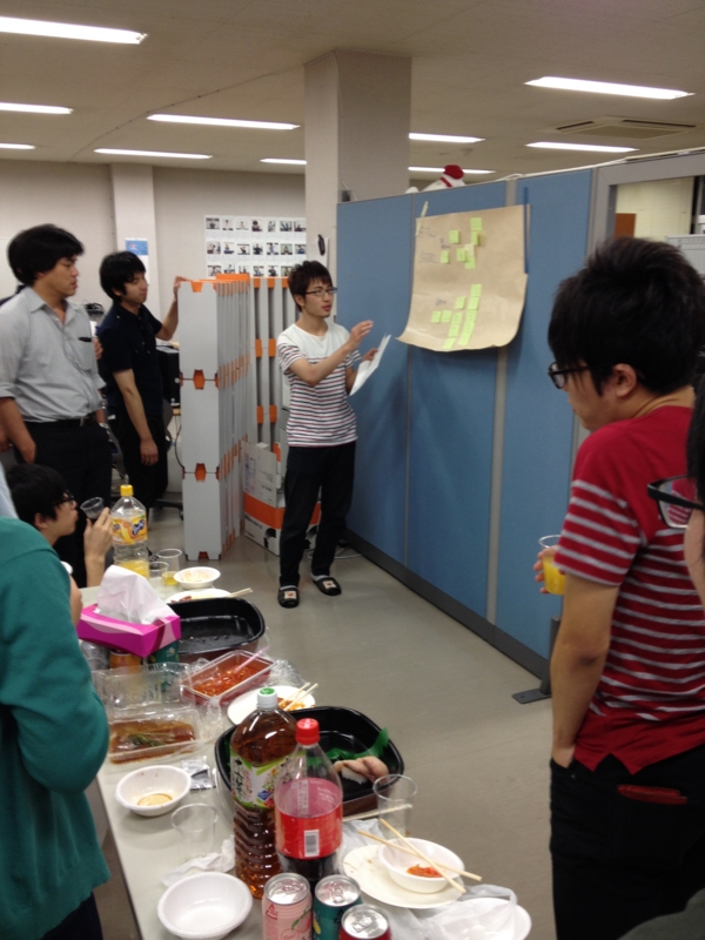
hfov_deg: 40.7
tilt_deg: -11.0
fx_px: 950
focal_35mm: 35
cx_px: 352
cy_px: 470
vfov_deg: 52.6
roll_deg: +1.0
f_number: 2.4
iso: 50
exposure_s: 1/24
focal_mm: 4.28
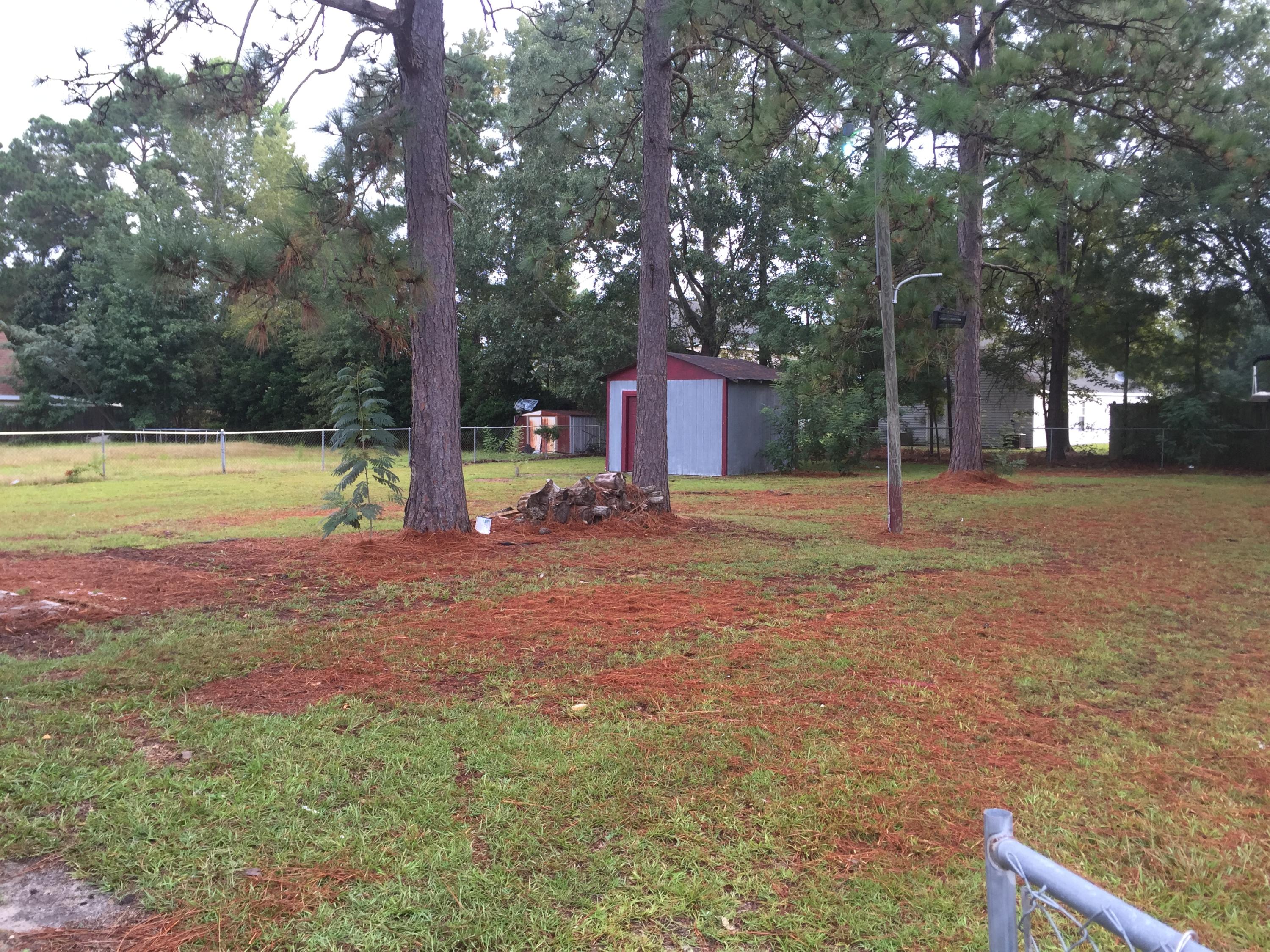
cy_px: 476
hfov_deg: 61.7
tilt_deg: -2.5
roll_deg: -0.2
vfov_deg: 48.2
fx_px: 1064
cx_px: 635
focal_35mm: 29
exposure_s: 1/120
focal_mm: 4.15
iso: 40
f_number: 2.2
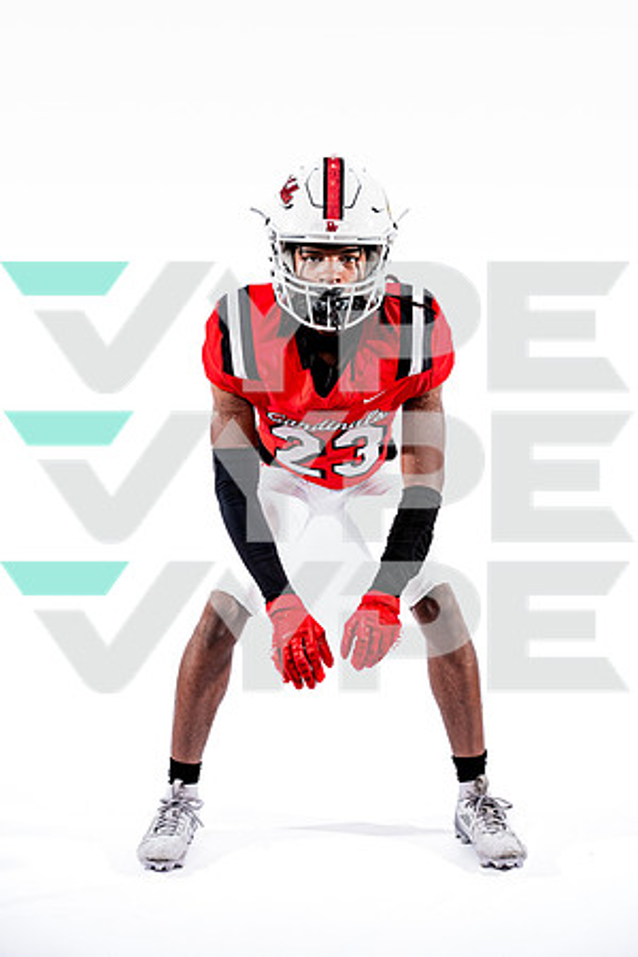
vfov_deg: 45.2
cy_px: 478
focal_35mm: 43
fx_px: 1148
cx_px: 319
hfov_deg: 31.1
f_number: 4
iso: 250
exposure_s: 1/250
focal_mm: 43.2
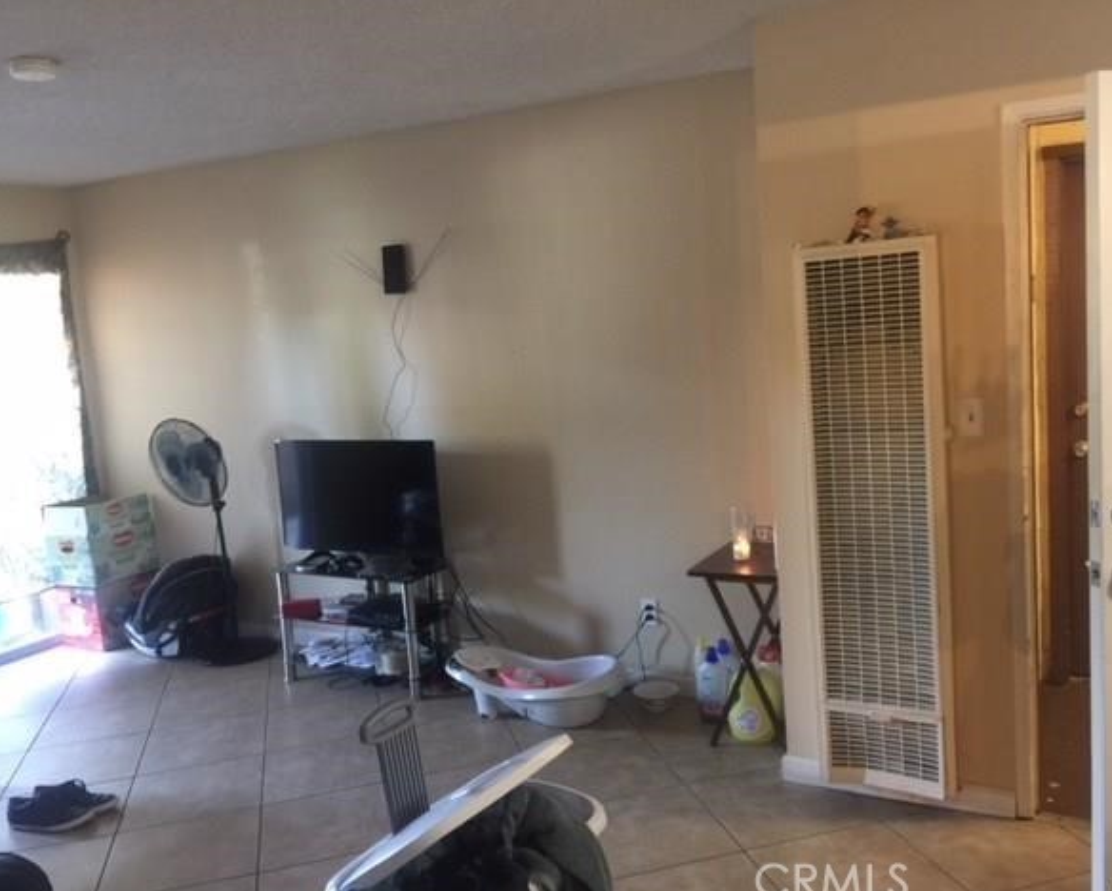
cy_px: 451
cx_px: 604
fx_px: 1021
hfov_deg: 57.1
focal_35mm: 31
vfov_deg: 47.2
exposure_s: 1/4
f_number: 2.2
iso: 80
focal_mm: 4.15
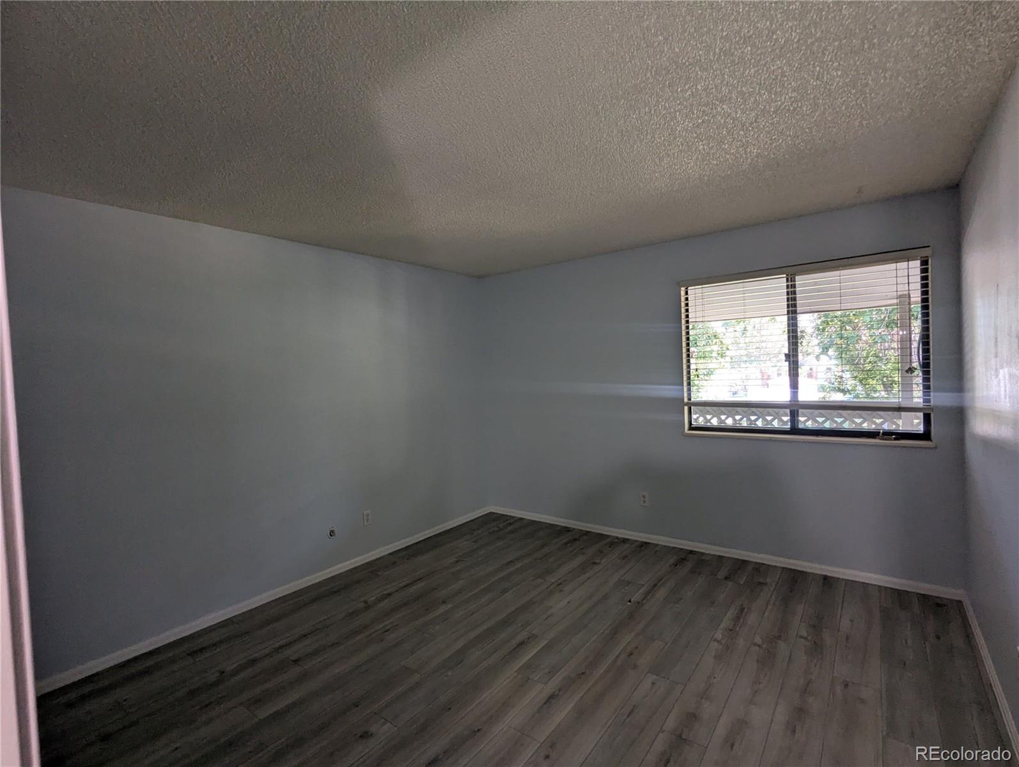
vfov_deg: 78.2
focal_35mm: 16
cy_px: 384
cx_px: 510
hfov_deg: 94.4
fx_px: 472
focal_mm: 2.35
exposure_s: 1/30
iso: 79
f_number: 2.2
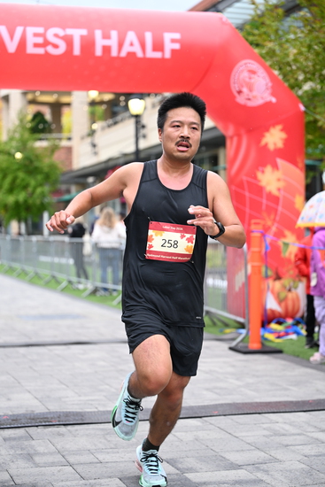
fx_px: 947
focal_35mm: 70
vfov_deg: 28.8
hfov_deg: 19.5
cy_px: 244
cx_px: 162
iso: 1250
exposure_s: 1/1250
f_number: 2.8
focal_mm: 70
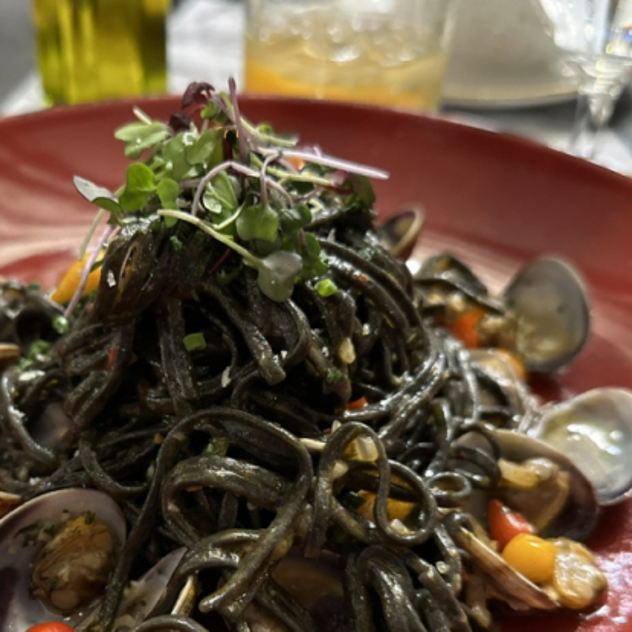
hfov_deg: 40.4
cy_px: 443
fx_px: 847
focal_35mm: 41
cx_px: 205
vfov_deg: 40.2
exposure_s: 1/40
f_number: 1.78
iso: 1000
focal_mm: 6.86
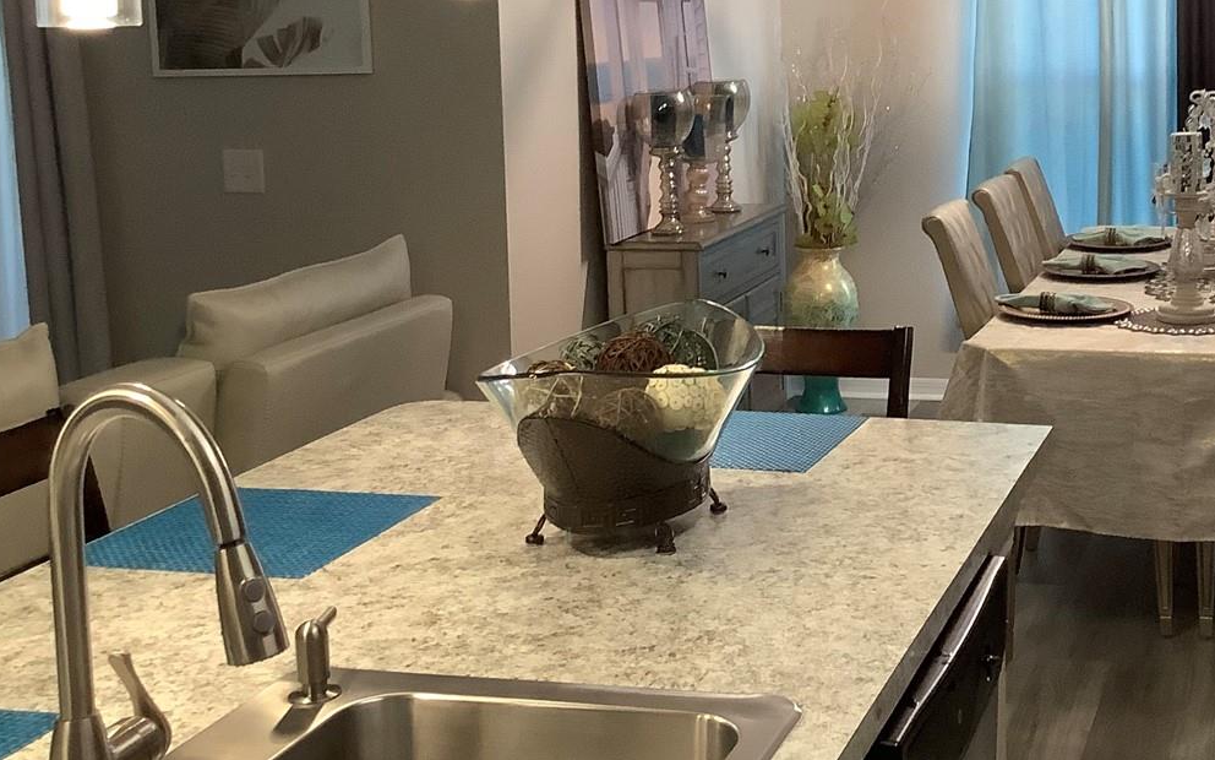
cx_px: 949
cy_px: 164
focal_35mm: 53
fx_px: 1755
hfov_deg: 37.0
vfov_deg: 24.1
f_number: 2.4
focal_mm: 3.3
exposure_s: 1/60
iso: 200
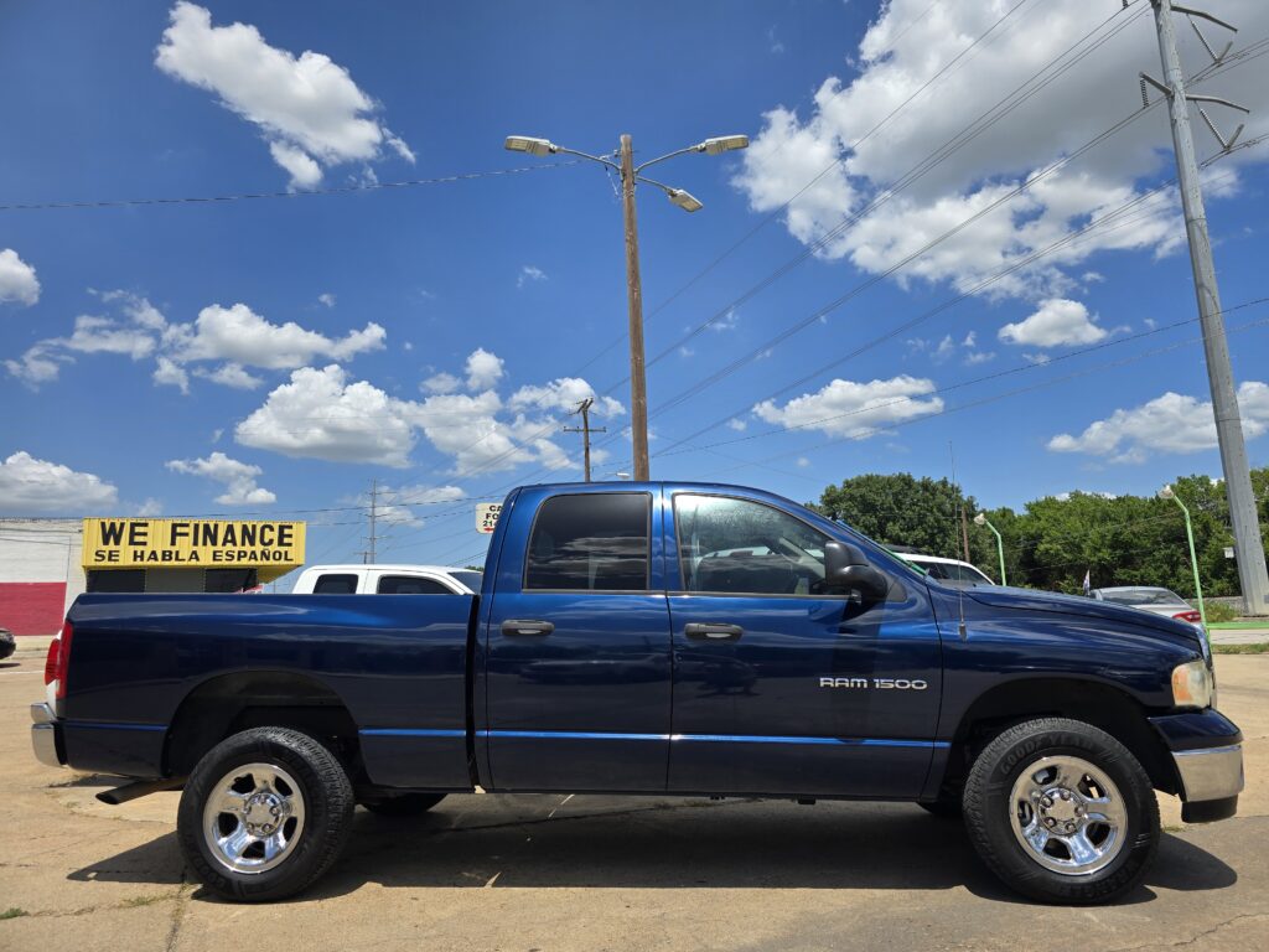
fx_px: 843
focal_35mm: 23
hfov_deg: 73.9
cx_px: 634
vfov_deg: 58.9
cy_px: 476
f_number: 1.7
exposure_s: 1/1076
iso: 12
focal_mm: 6.3
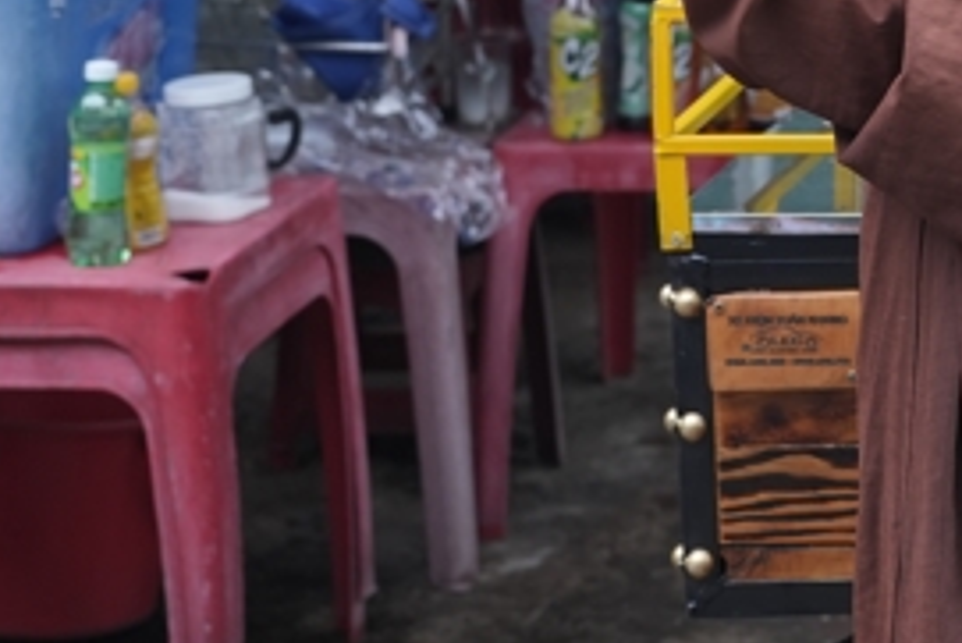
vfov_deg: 10.5
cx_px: 1471
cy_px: -327
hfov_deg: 15.0
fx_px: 3369
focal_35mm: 126
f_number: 2.8
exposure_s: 1/400
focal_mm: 35
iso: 320
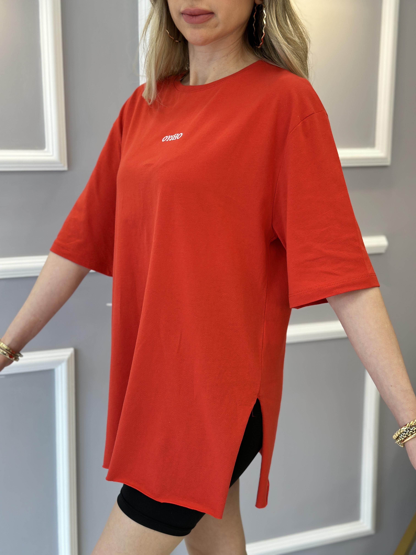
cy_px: 278
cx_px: 208
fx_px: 769
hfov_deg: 30.3
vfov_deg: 39.7
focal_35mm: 48
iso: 80
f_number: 1.78
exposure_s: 1/100
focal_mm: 6.86
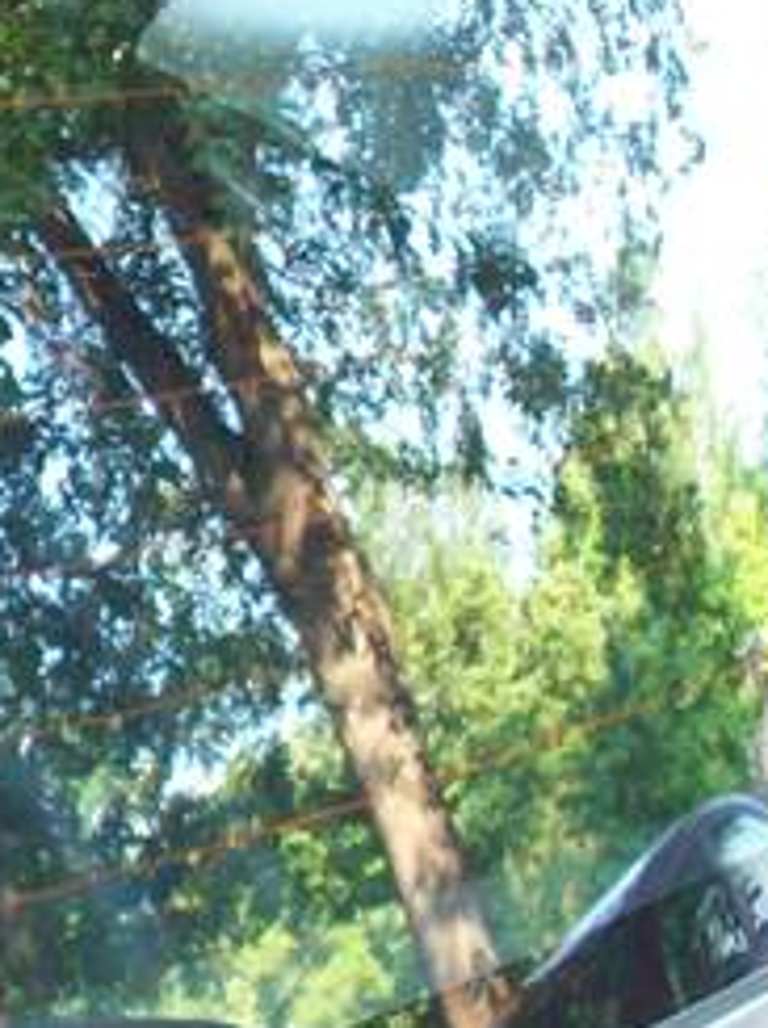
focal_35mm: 121
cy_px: 428
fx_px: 3589
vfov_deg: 16.3
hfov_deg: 11.9
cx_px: -243
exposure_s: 1/39.1
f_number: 2.8
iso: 160
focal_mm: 6.2
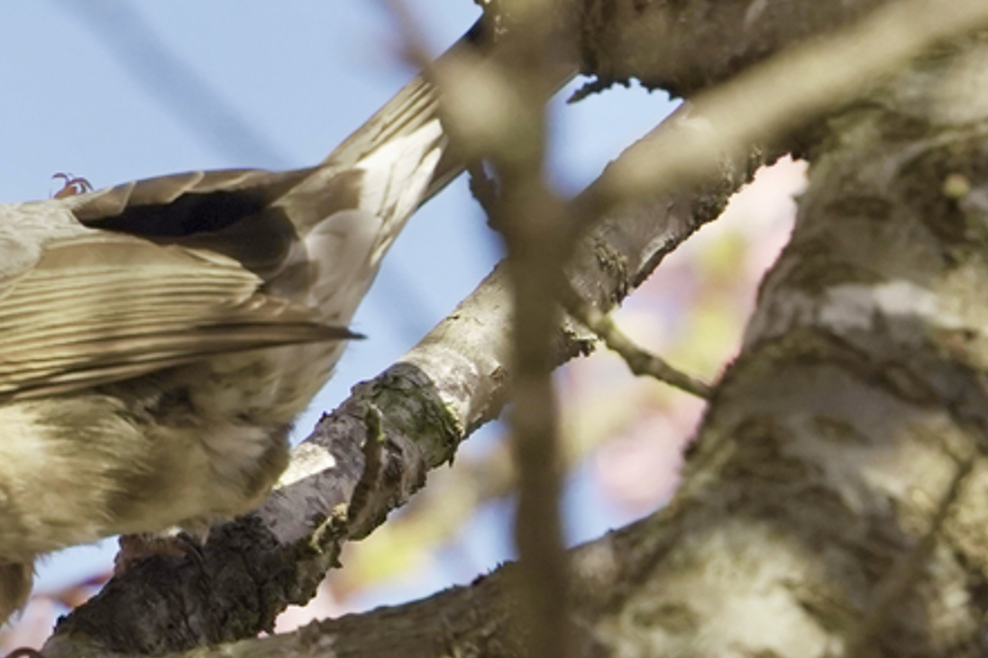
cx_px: -198
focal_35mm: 819
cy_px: 222
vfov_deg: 1.7
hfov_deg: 2.5
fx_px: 22467
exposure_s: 1/200
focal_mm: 200
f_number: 5.6
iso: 1600
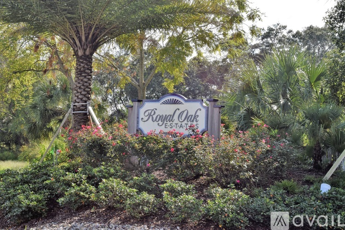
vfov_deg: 16.6
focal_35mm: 82
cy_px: 115
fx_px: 791
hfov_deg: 24.6
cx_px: 172
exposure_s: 1/100
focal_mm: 55
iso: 220
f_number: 18
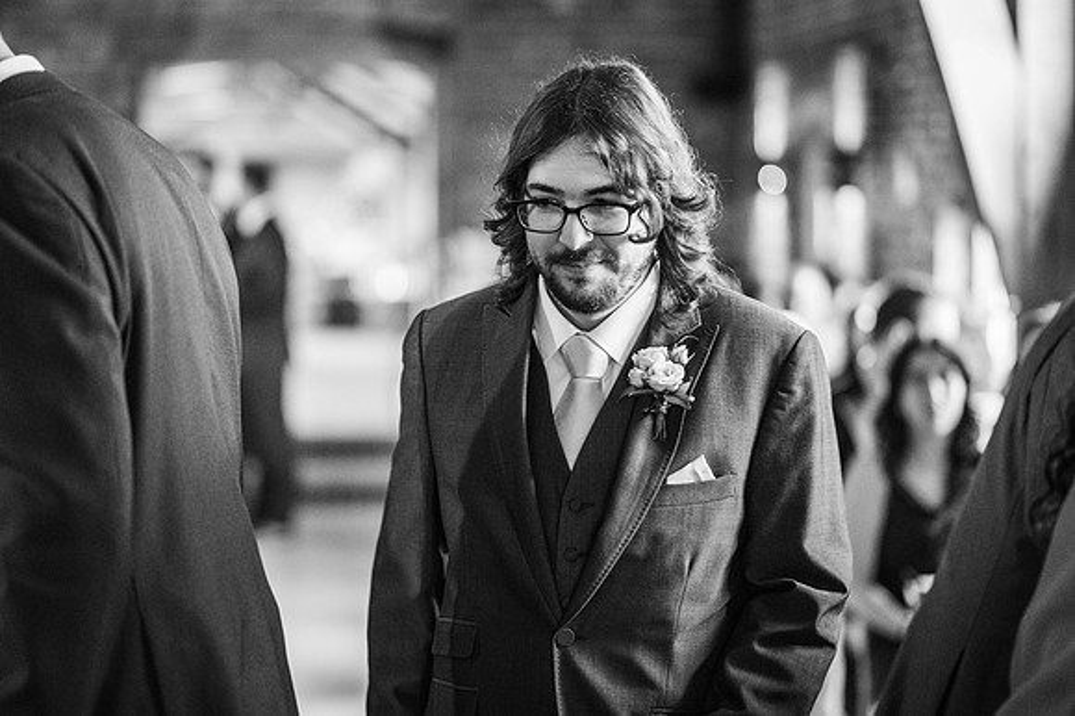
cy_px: 358
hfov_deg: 23.9
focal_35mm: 85
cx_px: 538
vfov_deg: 16.1
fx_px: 2537
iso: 2000
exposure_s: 1/200
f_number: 1.8
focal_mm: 85
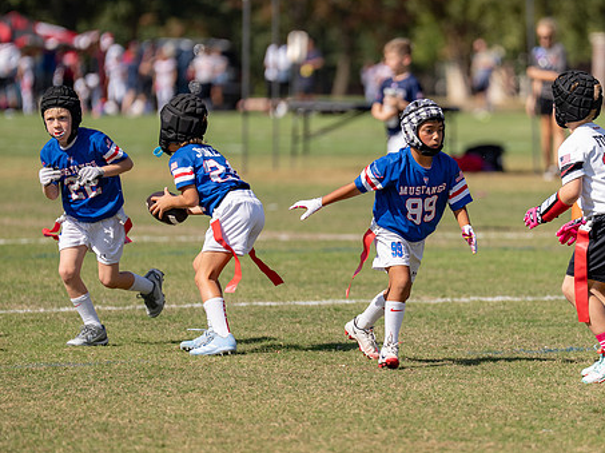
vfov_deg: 4.0
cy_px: 228
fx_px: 6531
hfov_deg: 5.3
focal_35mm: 374
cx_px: 395
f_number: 2.8
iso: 100
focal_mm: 200
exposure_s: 1/2000
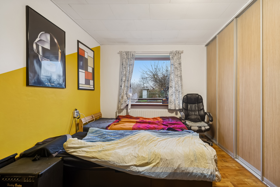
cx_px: 140
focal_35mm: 15
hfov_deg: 100.4
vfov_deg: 77.3
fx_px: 117
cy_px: 94
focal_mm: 15
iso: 500
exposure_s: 1/10
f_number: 6.3
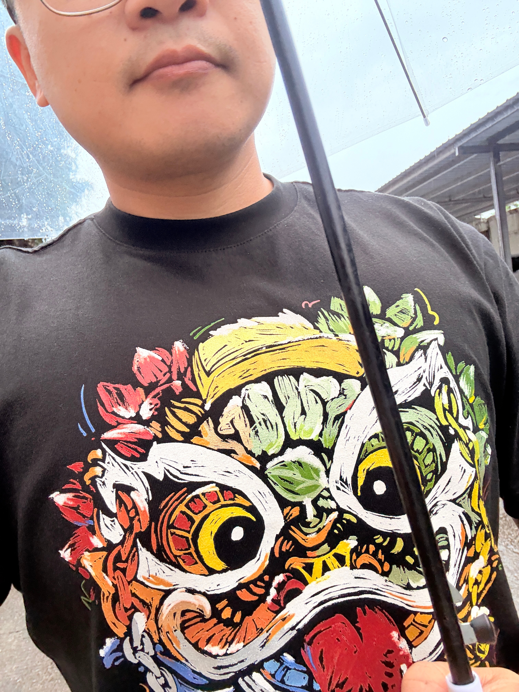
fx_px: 460
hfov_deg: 58.9
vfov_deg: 73.9
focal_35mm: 23
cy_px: 346
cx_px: 260
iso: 100
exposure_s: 1/60
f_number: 1.9
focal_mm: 2.69
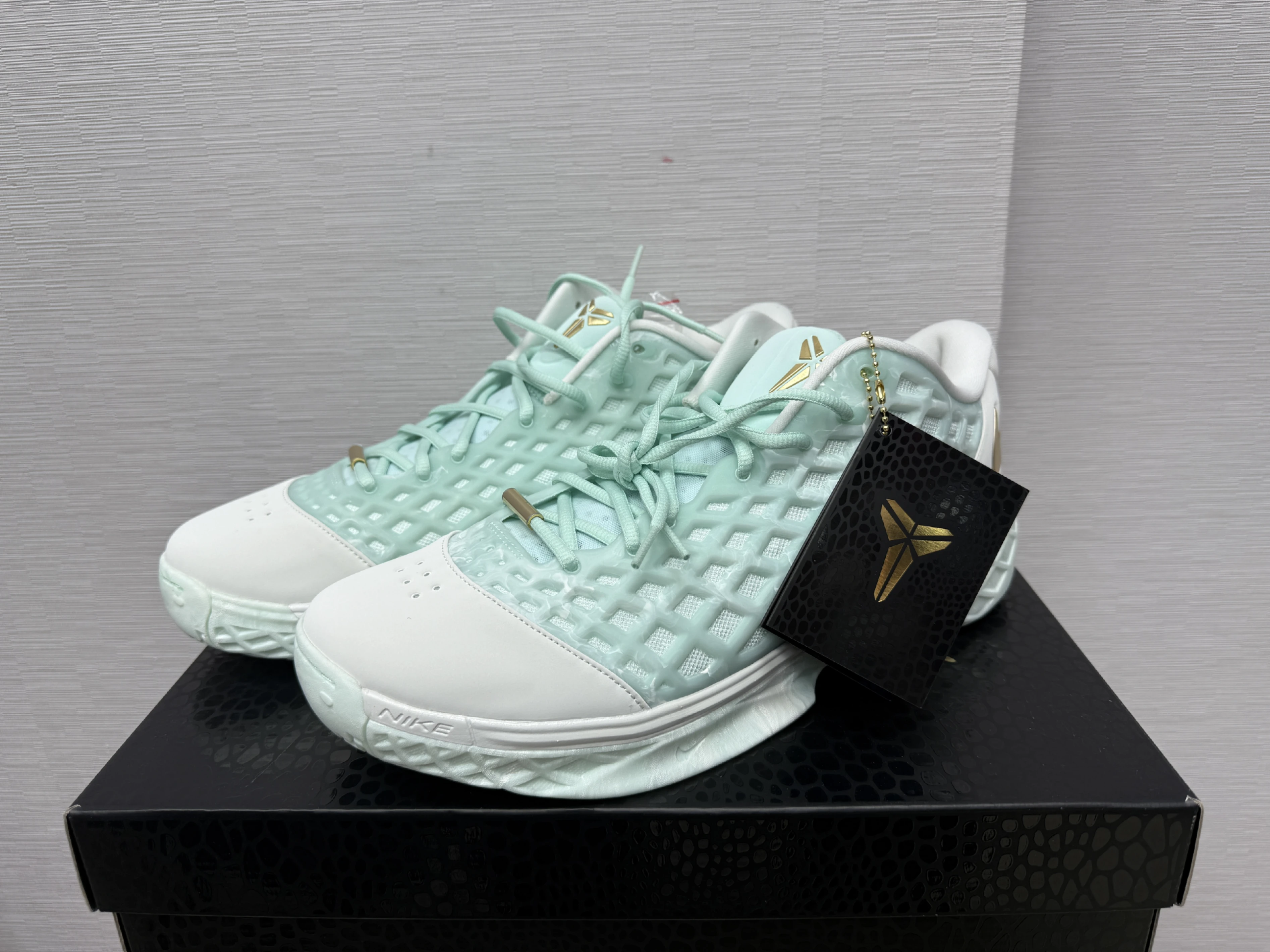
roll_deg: +2.4
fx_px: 880
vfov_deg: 56.8
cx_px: 635
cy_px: 476
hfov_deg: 71.6
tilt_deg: -19.6
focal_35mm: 24
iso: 64
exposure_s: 1/183
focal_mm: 6.76
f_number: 1.78
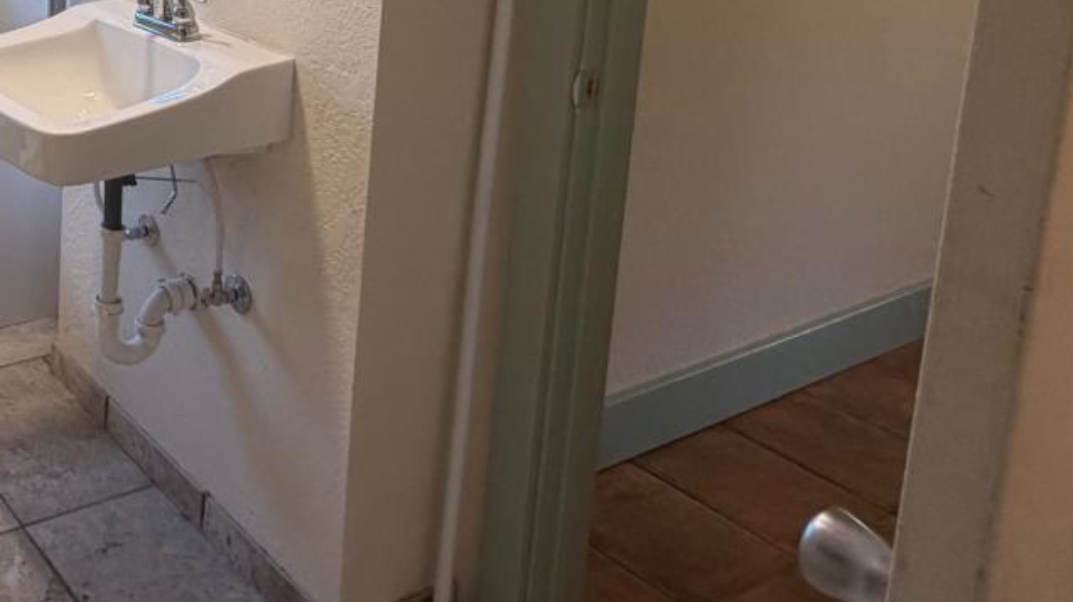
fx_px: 1024
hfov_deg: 44.2
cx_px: -71
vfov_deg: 29.1
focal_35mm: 36
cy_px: -85
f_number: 2.2
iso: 250
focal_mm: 2.22
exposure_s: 1/120
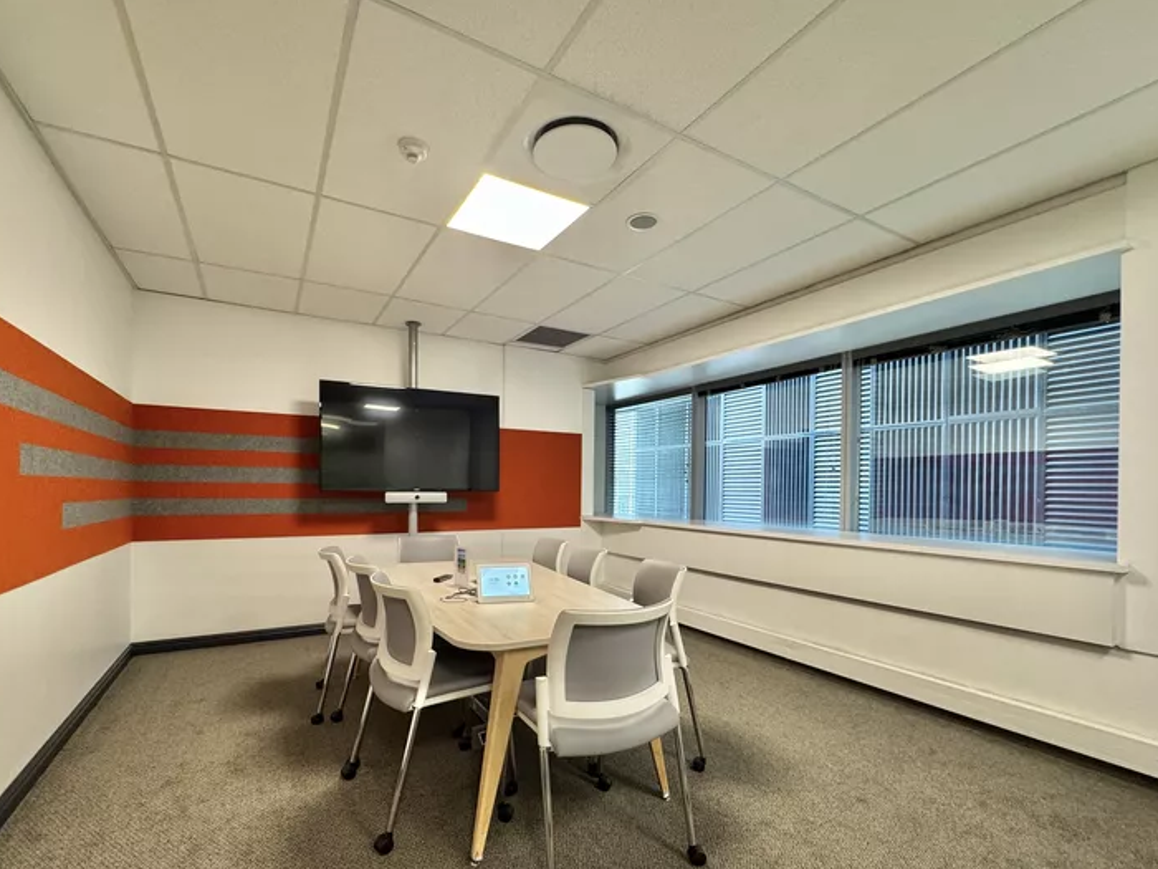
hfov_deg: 94.5
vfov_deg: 77.7
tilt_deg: -0.7
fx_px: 535
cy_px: 493
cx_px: 559
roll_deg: -0.3
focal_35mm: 16
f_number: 2.2
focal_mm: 2.22
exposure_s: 1/50
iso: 200
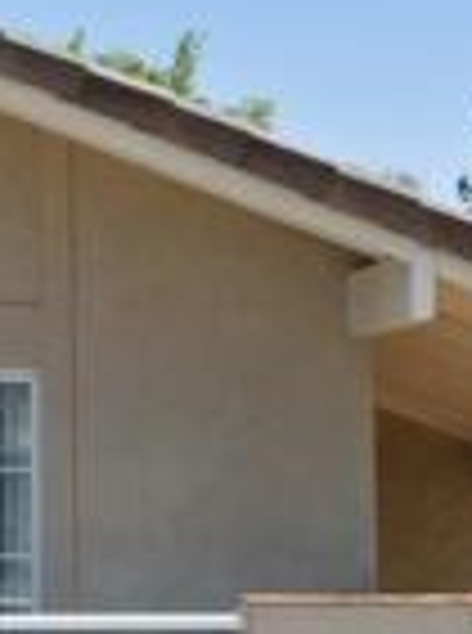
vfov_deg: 12.2
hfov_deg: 9.2
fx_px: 2813
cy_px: 971
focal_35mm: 154
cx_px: -328
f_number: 2.8
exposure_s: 1/1500
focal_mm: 8.38
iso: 140
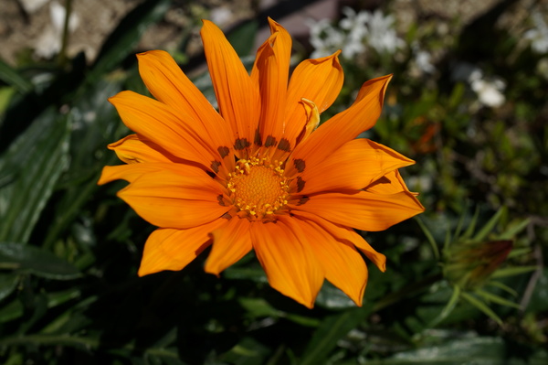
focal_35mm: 45
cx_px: 274
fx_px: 684
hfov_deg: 43.6
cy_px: 182
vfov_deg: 29.8
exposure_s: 1/500
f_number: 9
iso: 100
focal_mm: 30
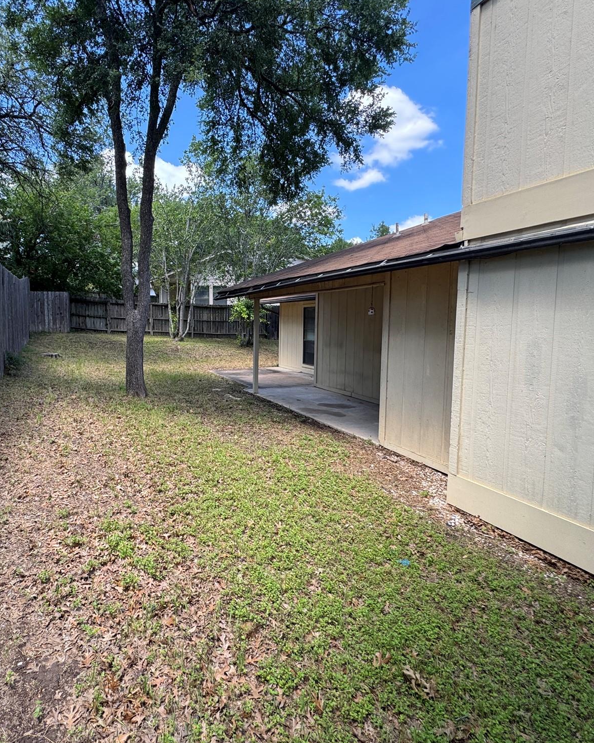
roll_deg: +0.8
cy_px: 359
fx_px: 418
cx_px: 207
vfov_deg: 83.3
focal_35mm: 19
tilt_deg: -5.3
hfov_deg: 69.2
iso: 40
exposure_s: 1/236
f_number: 2.2
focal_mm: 2.22
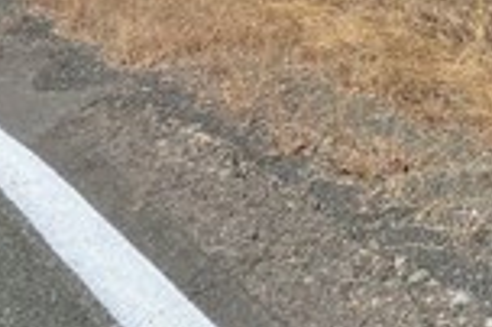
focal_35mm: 57
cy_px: -372
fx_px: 778
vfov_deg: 16.4
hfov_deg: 23.4
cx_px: 829
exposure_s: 1/2404
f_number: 1.9
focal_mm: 2.2
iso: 40
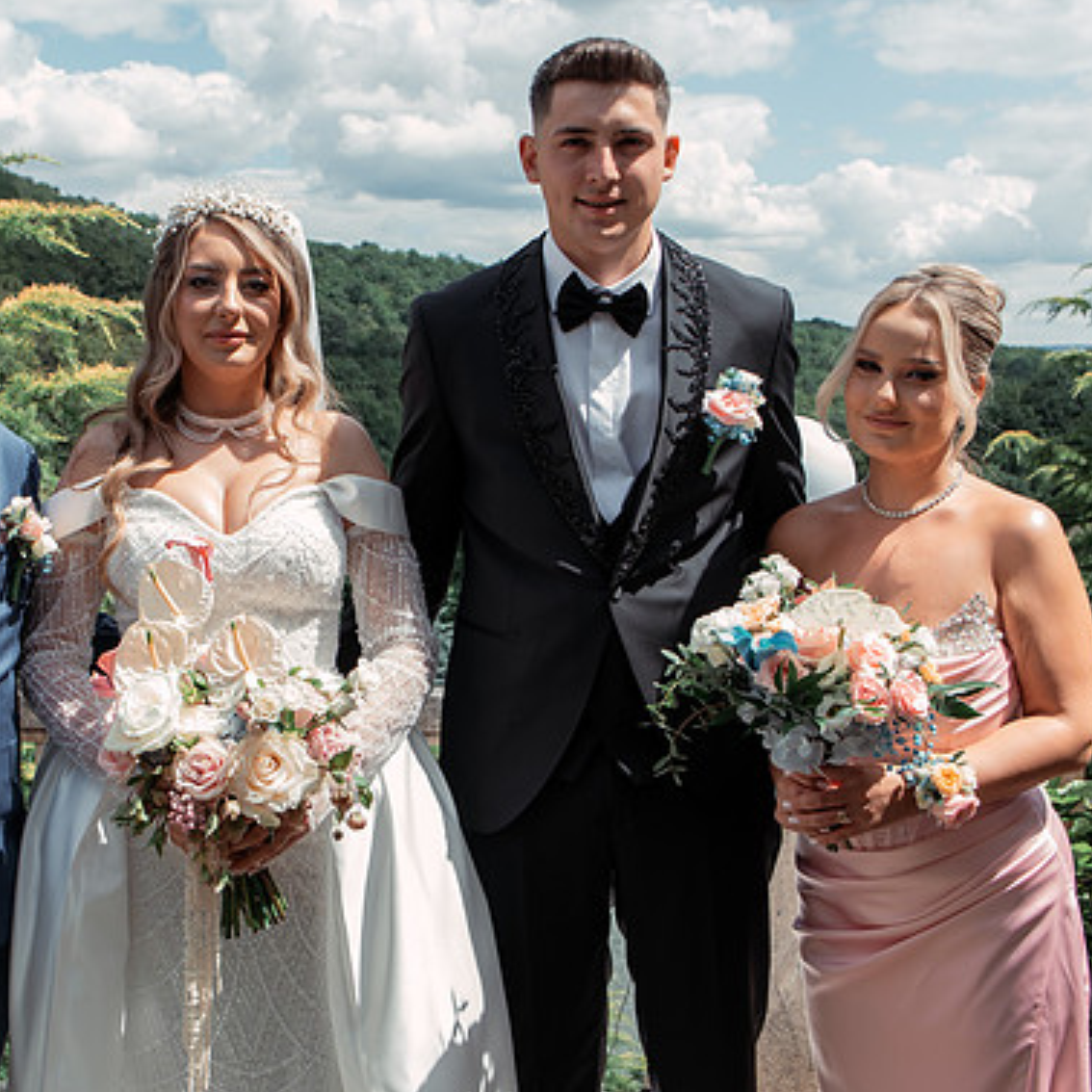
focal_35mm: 53
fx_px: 1892
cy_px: 585
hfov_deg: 31.8
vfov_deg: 32.2
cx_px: 334
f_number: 8
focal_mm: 35
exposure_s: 1/320
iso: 200
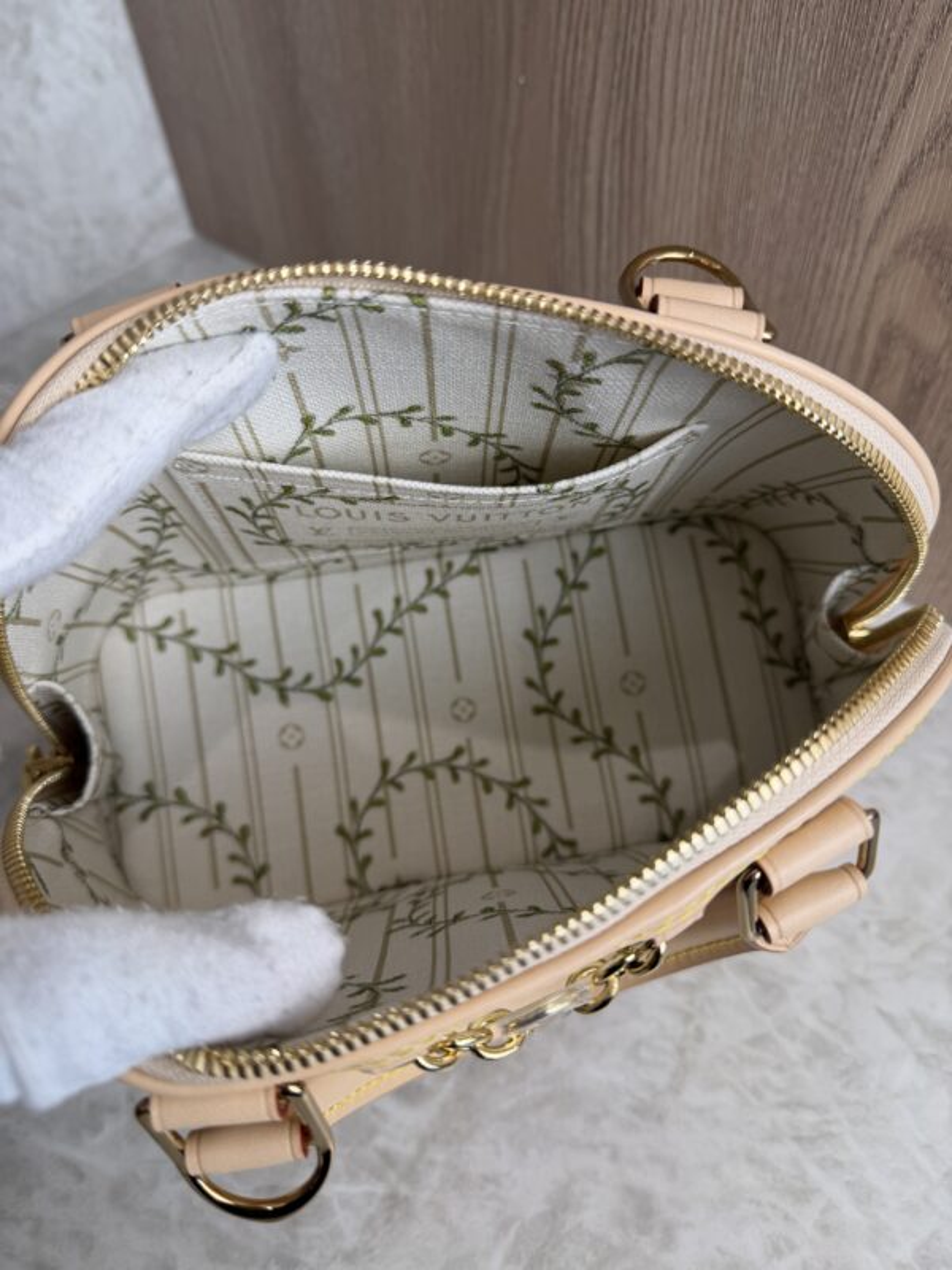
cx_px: 476
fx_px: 880
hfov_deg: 56.8
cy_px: 635
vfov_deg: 71.6
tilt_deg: -51.6
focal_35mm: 24
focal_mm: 6.76
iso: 64
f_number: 1.78
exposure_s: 1/120
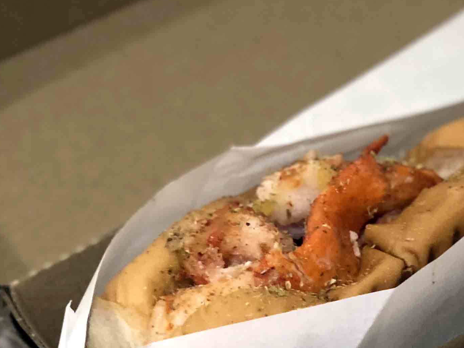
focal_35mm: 125
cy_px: 349
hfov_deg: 15.3
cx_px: 527
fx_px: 1676
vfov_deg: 11.7
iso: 125
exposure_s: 1/33
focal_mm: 6
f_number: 2.4
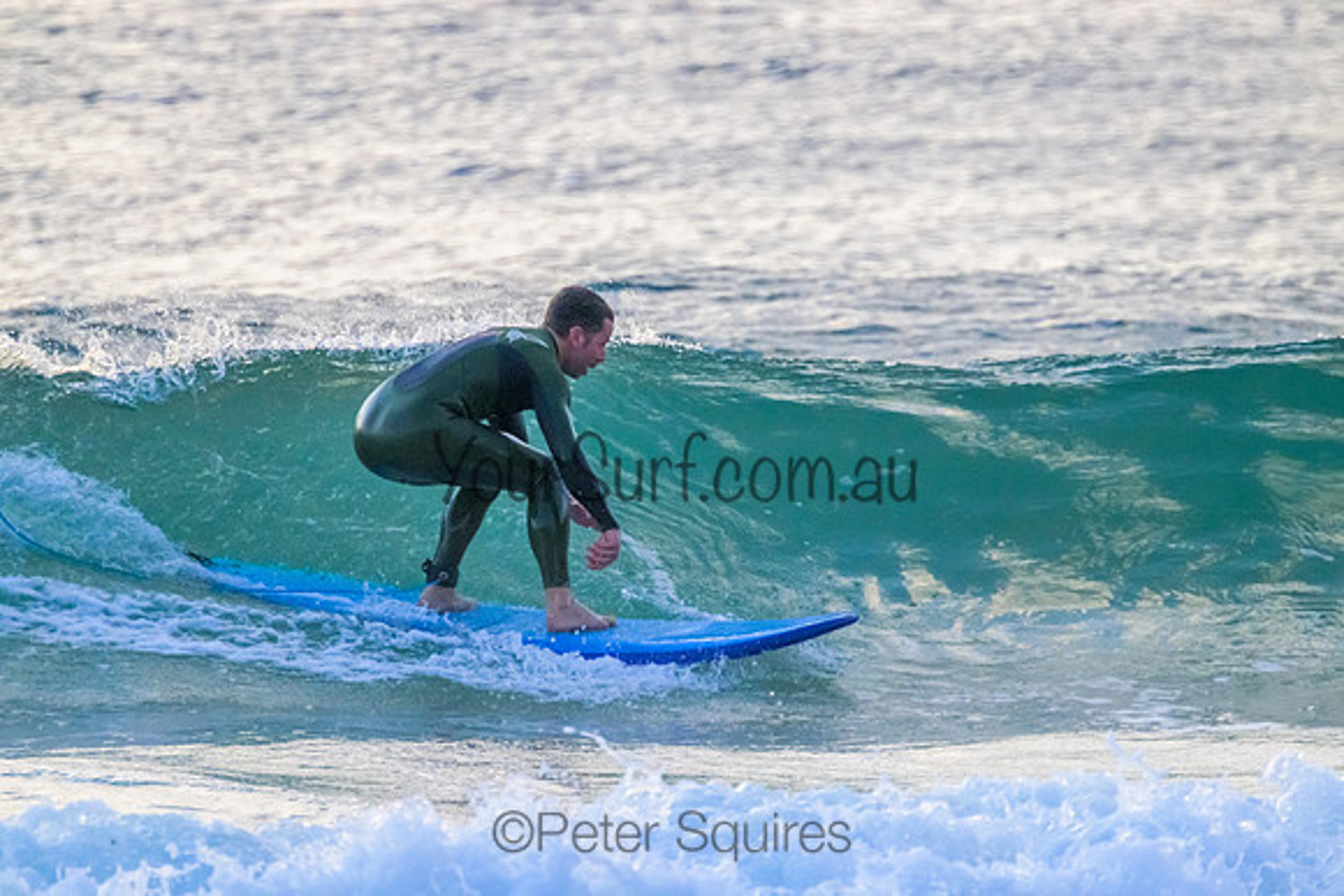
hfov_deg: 2.6
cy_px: 448
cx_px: 672
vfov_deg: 1.7
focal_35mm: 800
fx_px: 29872
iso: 5600
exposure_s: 1/1250
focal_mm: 800
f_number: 11
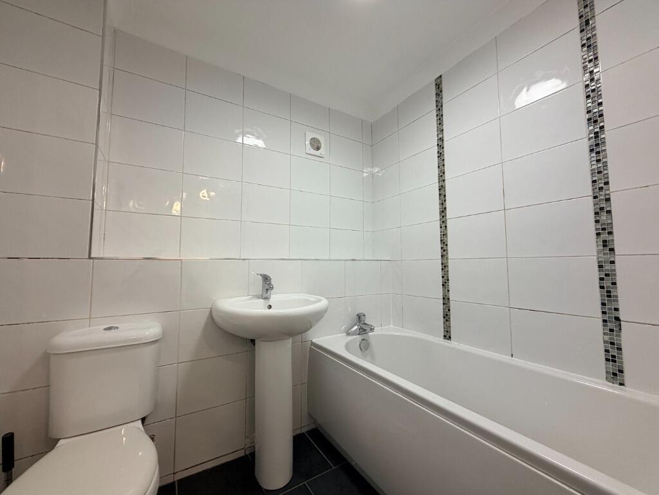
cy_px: 248
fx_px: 267
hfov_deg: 102.1
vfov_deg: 85.7
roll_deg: +0.4
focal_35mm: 14
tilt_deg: +4.9
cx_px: 330
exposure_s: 1/100
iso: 160
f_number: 2.2
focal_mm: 2.22
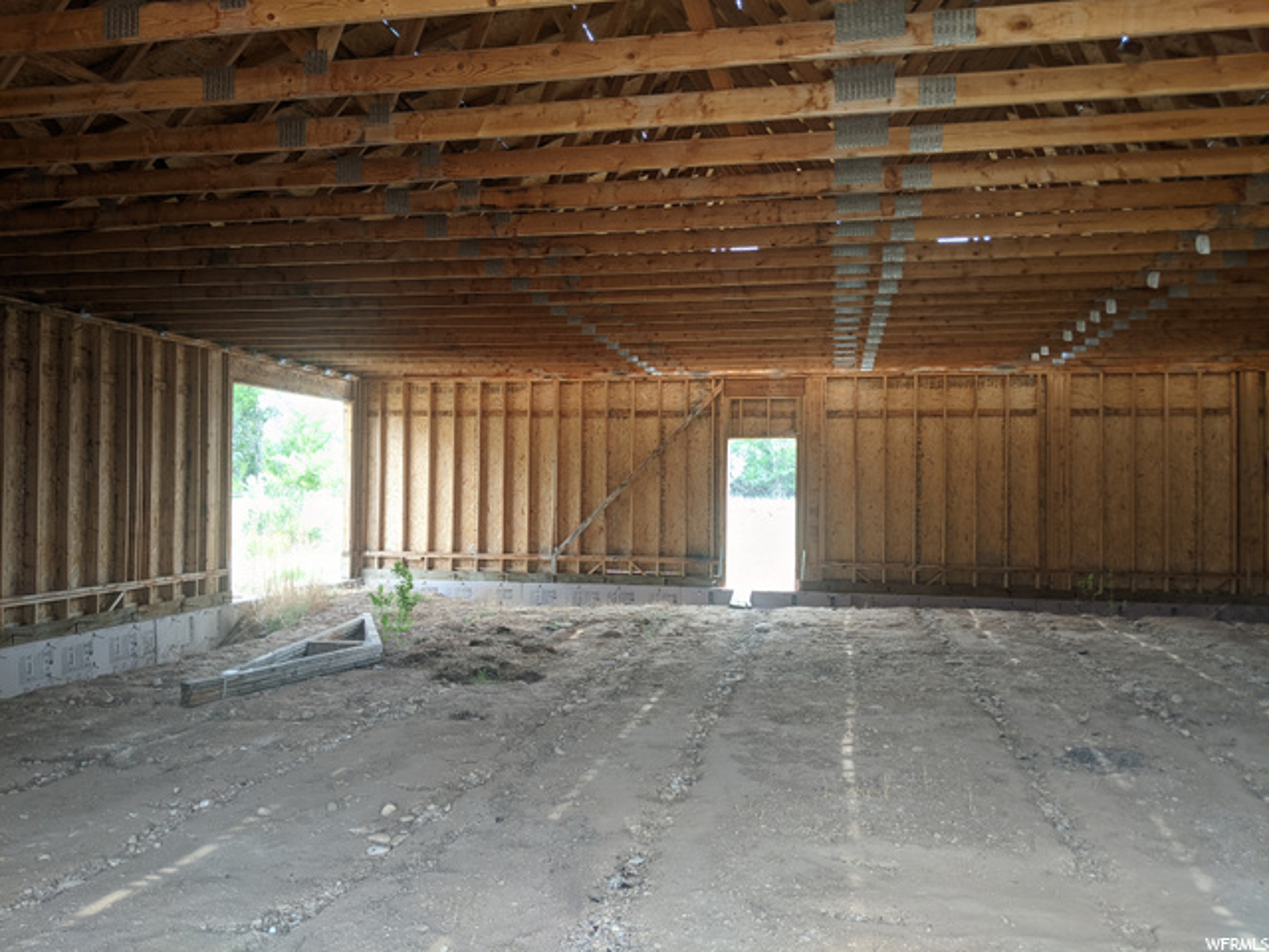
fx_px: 990
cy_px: 476
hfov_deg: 65.3
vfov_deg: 51.4
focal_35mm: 27
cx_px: 634
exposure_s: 1/129
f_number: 1.8
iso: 43
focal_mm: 4.44
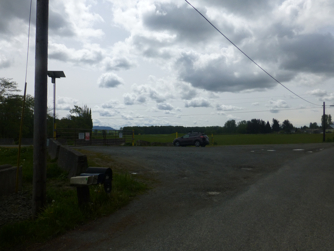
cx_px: 167
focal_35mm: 24
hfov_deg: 71.6
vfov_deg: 56.8
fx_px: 232
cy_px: 126
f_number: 4
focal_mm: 4.3
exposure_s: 1/1600
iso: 100
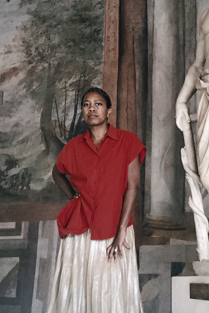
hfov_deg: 24.2
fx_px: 479
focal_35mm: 55
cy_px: 172
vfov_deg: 36.2
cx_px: 167
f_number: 2.2
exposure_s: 1/17
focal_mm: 2.87
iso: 200
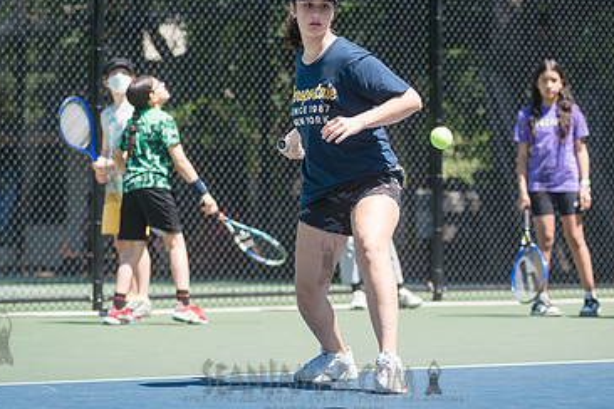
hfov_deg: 11.1
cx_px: 316
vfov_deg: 7.4
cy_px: 93
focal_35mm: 185
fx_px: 3155
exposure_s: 1/800
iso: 200
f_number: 3.5
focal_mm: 112
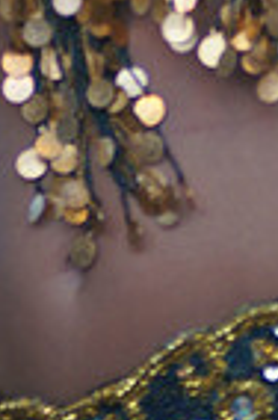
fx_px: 14293
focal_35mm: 1228
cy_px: -314
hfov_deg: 1.1
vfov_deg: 1.7
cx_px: 214
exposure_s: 1/320
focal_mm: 200
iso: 400
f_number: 2.8
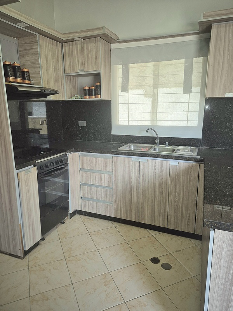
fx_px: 206
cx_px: 116
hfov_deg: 58.9
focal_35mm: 23
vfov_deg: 73.9
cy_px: 156
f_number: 1.8
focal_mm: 5.4
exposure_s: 1/60.2
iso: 50
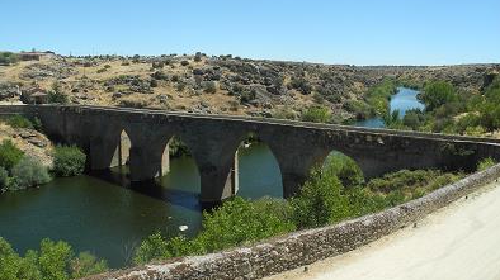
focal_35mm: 31
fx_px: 411
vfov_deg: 37.6
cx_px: 253
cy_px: 123
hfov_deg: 62.7
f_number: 4
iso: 100
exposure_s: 1/800
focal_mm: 6
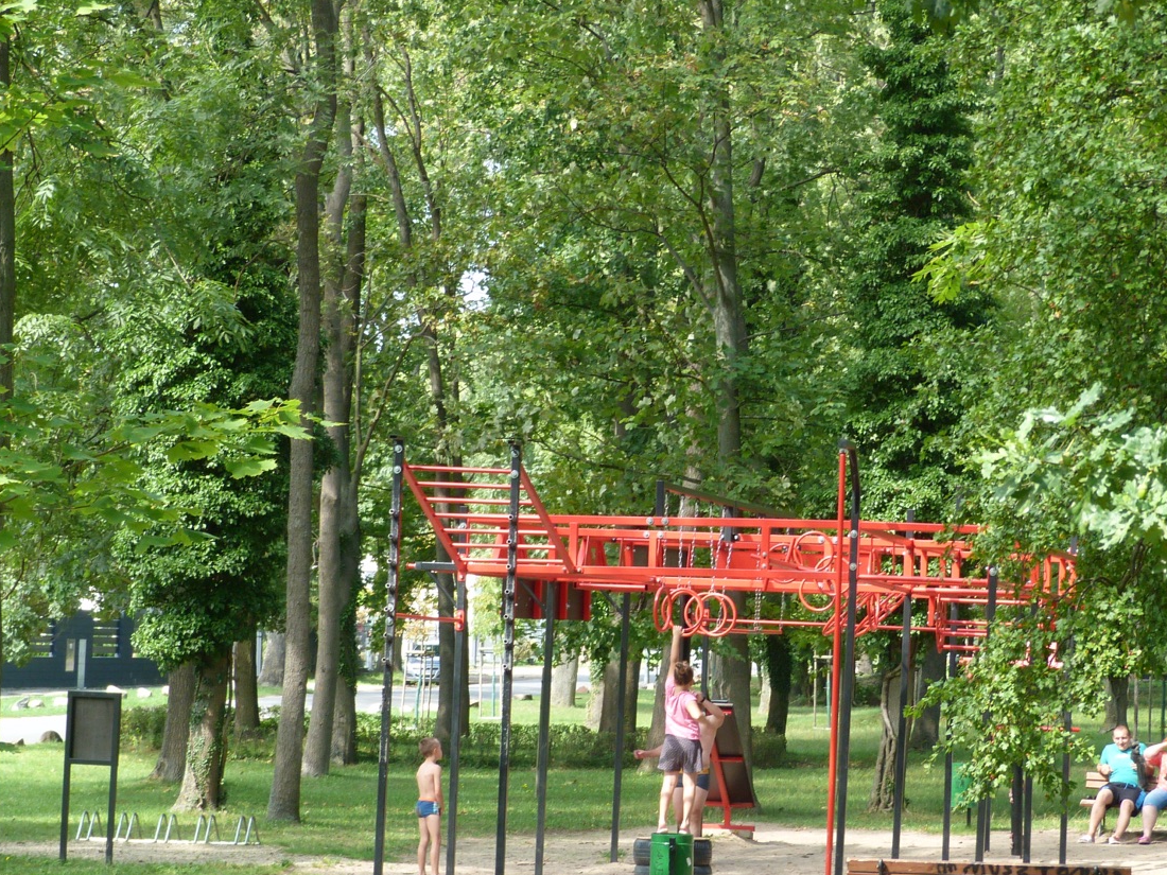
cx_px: 701
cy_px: 492
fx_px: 3776
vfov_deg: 13.2
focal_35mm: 112
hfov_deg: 17.6
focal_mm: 13.8
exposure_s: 1/100
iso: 80
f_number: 3.3
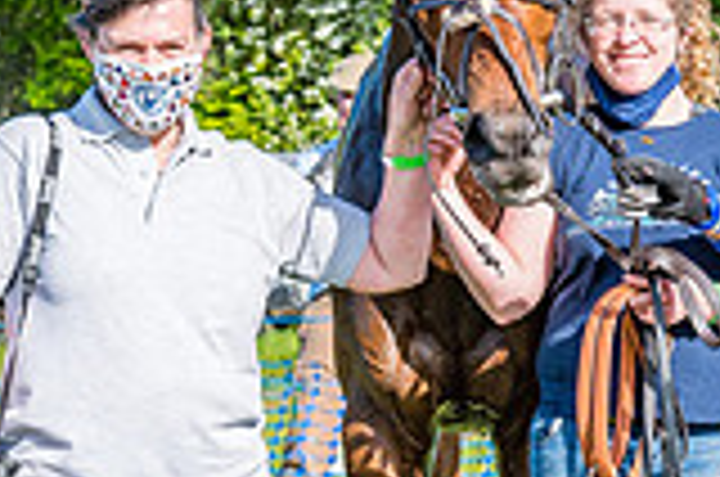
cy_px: 423
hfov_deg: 10.7
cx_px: 909
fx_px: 3772
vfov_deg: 7.2
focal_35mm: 189
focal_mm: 52
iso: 250
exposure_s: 1/640
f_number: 5
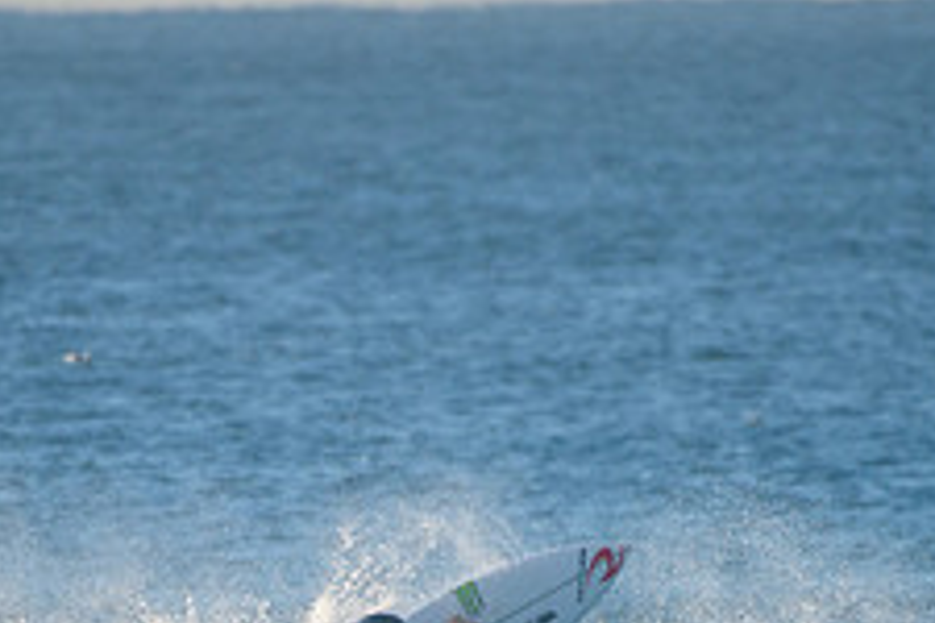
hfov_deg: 1.6
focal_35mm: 1289
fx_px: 33476
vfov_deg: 1.1
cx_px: 399
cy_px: 700
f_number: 5.6
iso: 720
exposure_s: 1/2000
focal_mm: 500
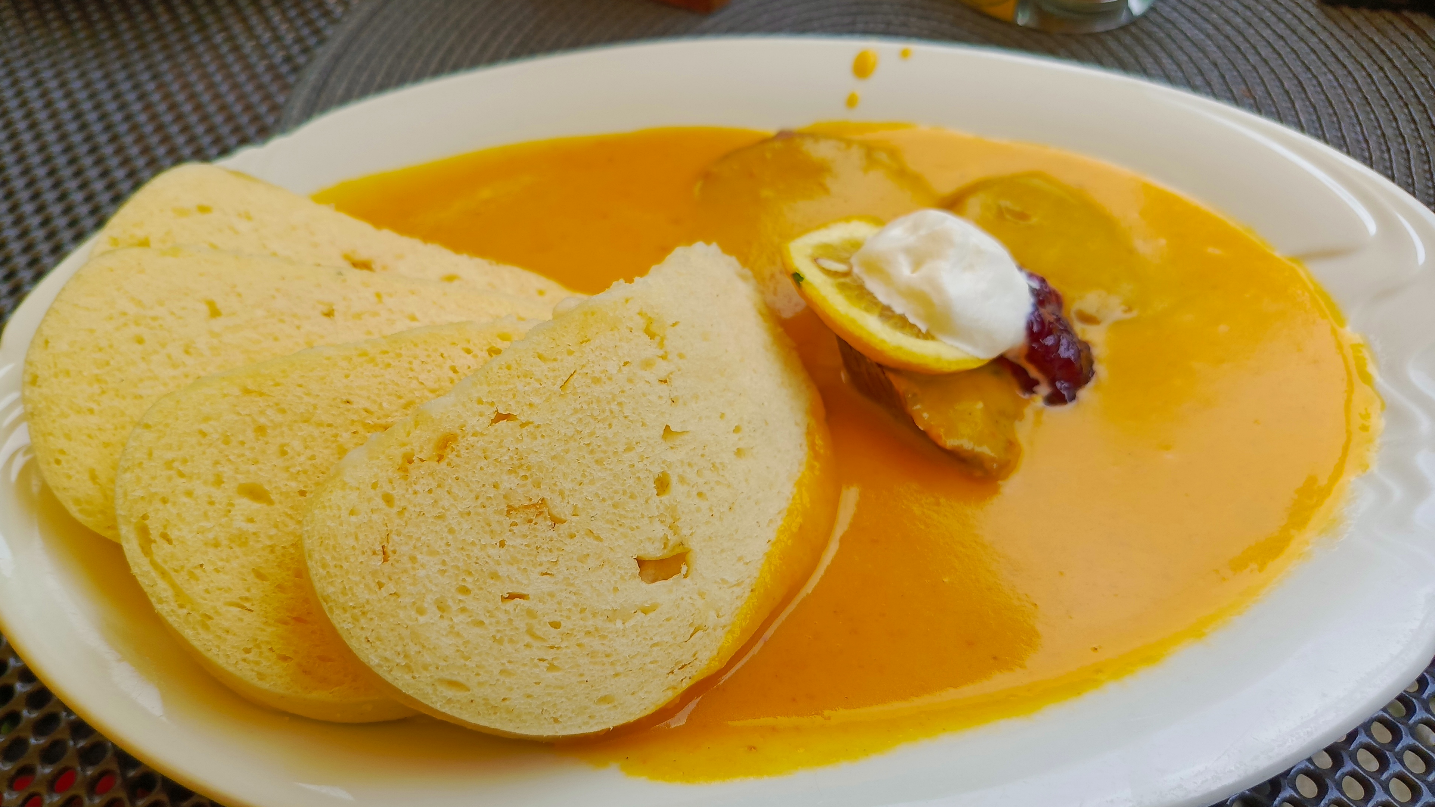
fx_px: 1027
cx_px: 695
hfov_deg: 69.8
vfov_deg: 42.8
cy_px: 444
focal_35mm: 27
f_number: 1.75
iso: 101
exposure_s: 1/113
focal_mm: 5.25
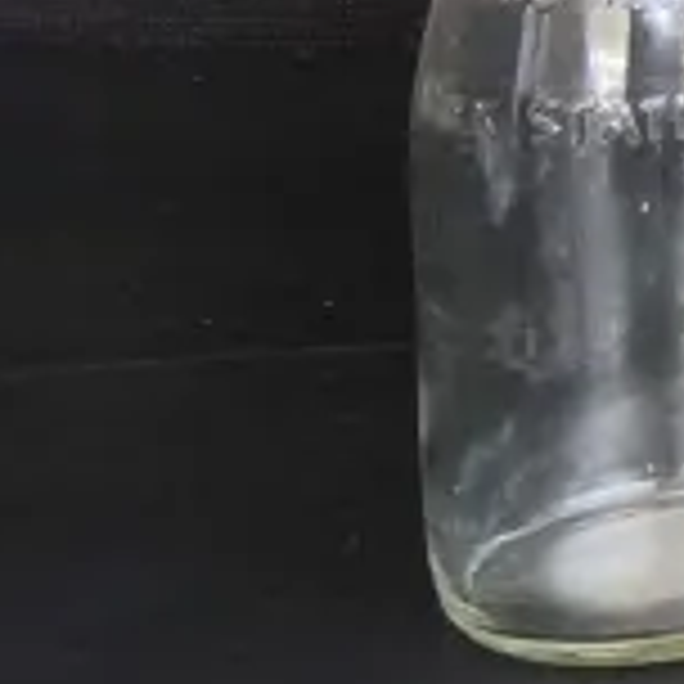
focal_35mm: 161
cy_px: -310
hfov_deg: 8.5
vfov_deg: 10.5
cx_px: 2228
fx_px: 3599
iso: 125
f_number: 2
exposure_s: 1/100
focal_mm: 2.87
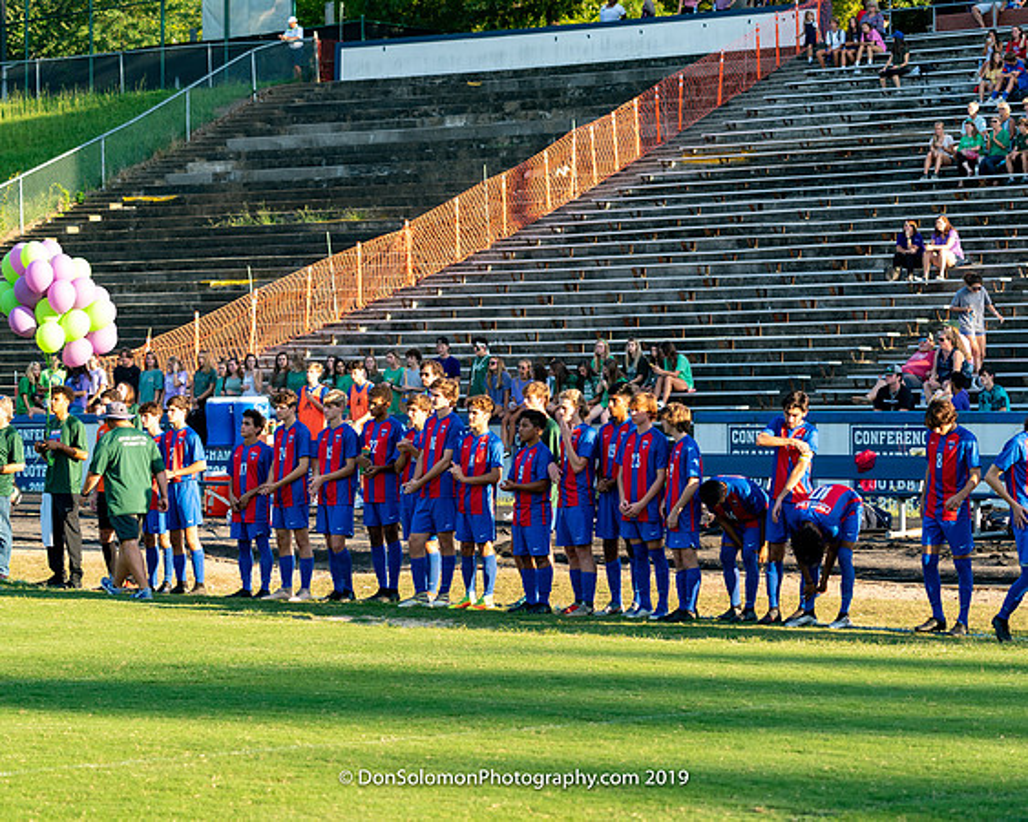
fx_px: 3425
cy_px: 411
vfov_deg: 13.7
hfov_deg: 17.1
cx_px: 514
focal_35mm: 113
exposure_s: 1/200
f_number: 4.5
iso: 125
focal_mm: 100
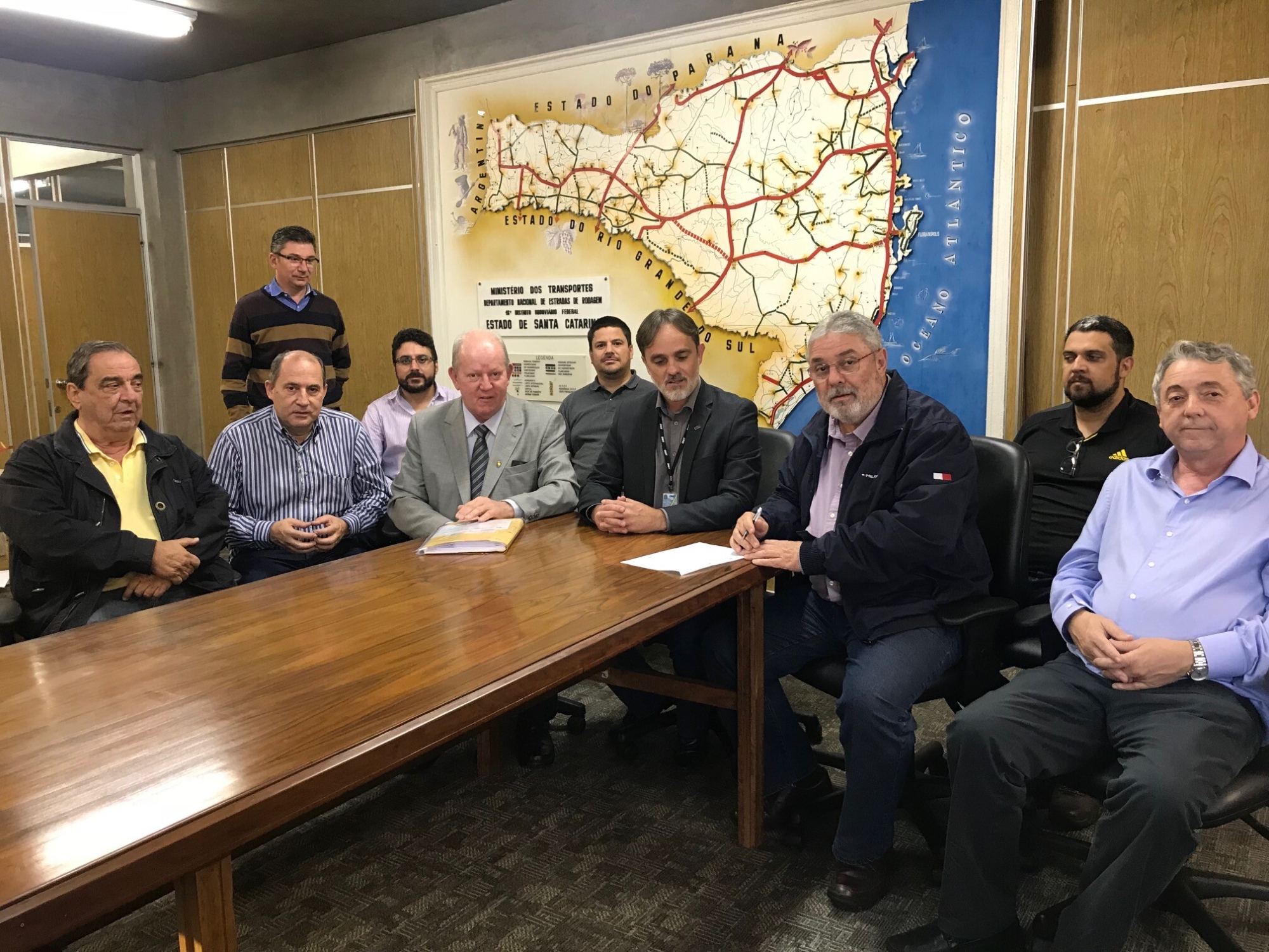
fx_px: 1026
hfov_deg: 63.4
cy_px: 476
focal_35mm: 28
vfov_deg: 49.7
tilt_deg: -7.9
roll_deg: +0.5
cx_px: 634
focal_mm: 3.99
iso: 40
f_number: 1.8
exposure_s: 1/20
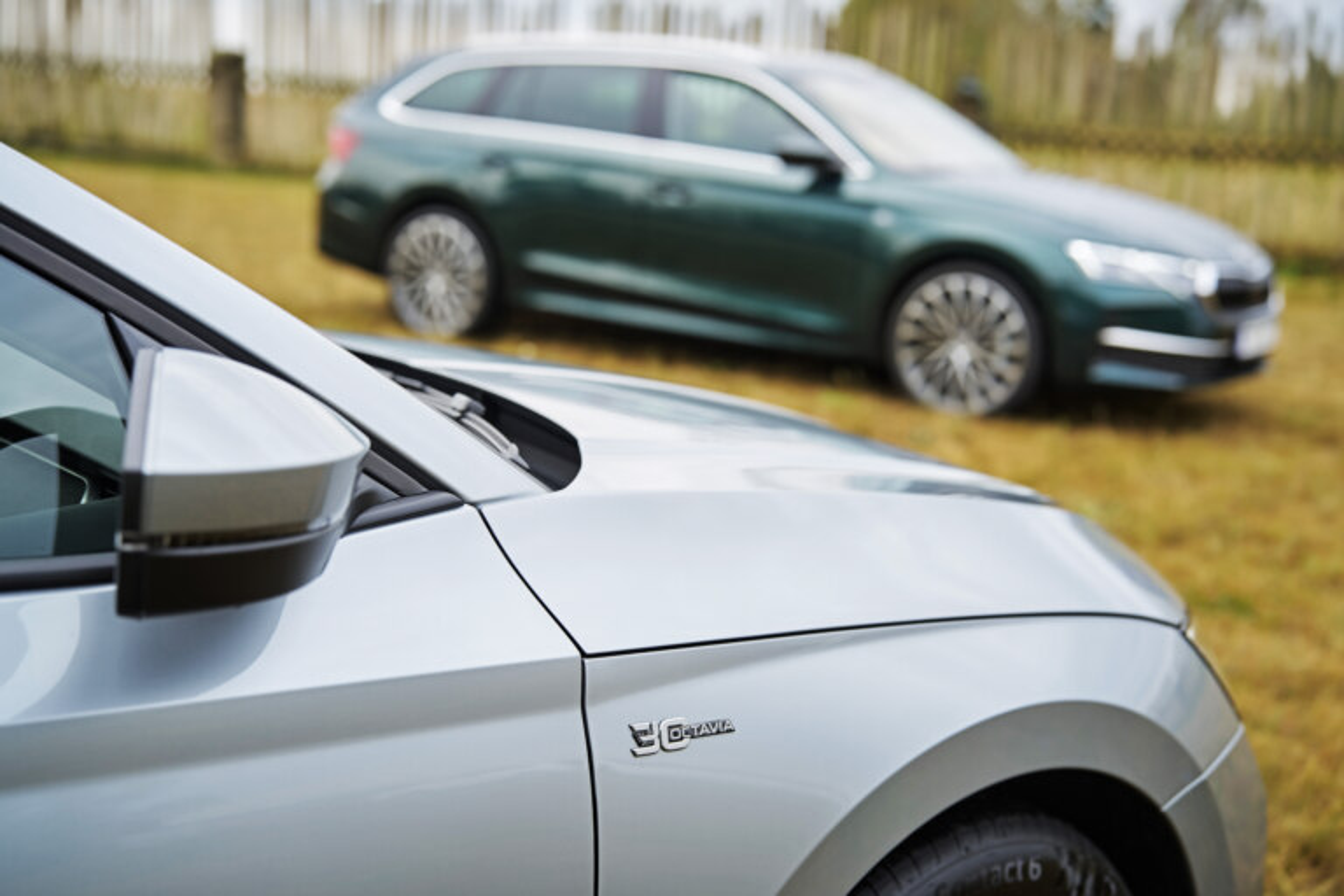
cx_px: 672
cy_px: 448
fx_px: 1867
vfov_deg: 27.0
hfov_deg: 39.6
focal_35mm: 50
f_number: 2.8
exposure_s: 1/100
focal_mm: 50
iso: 100
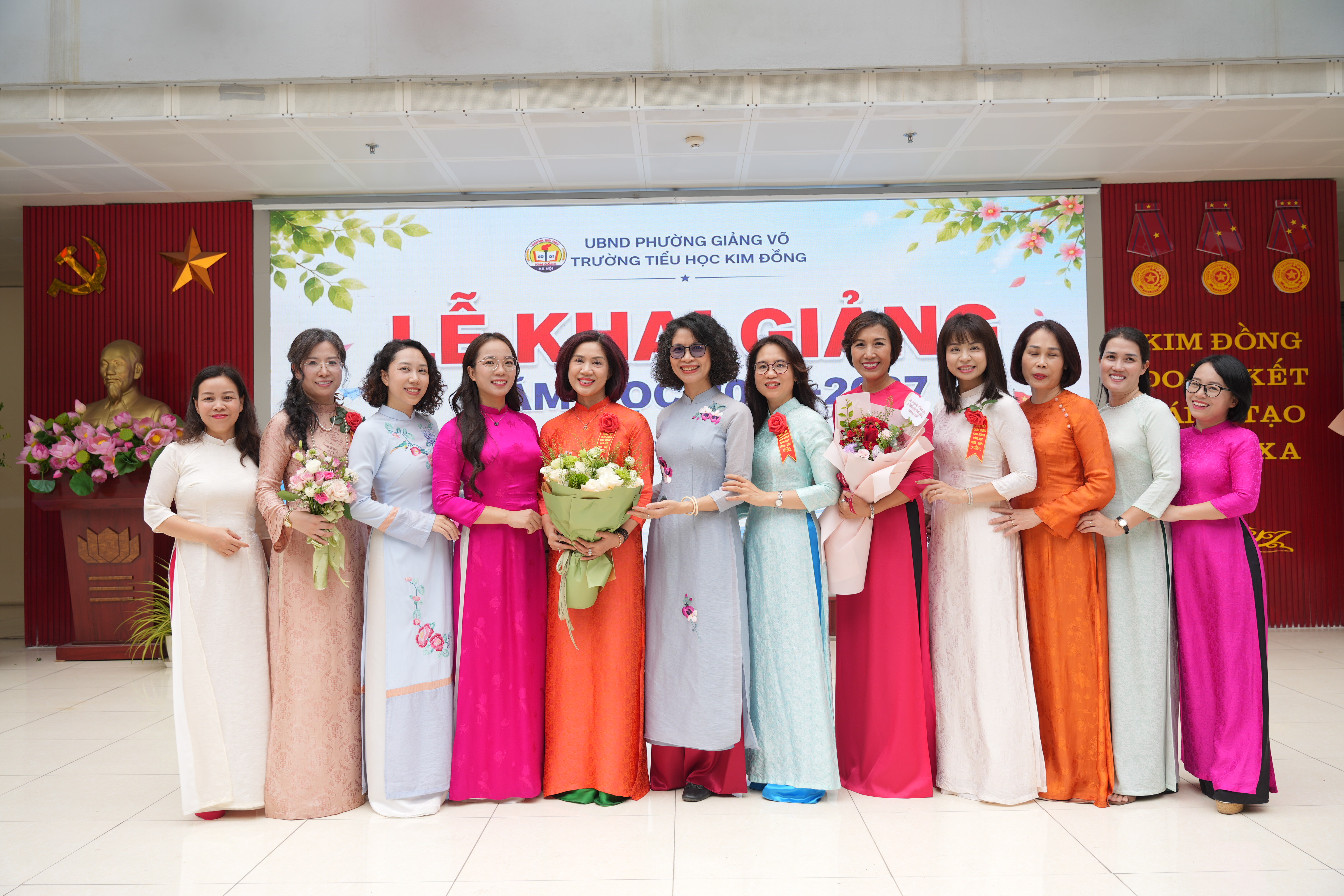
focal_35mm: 32
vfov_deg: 41.6
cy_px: 448
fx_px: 1180
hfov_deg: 59.3
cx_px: 672
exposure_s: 1/200
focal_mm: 31.6
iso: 125
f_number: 4
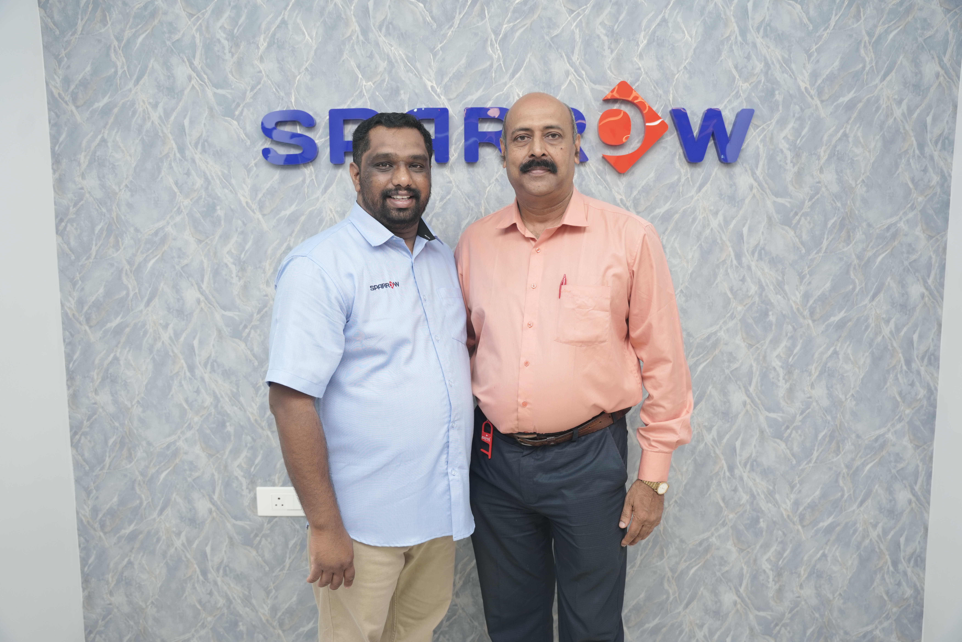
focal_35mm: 28
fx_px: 756
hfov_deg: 64.9
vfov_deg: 46.0
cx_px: 481
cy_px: 321
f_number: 2.8
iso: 400
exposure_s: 1/200
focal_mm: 28.3
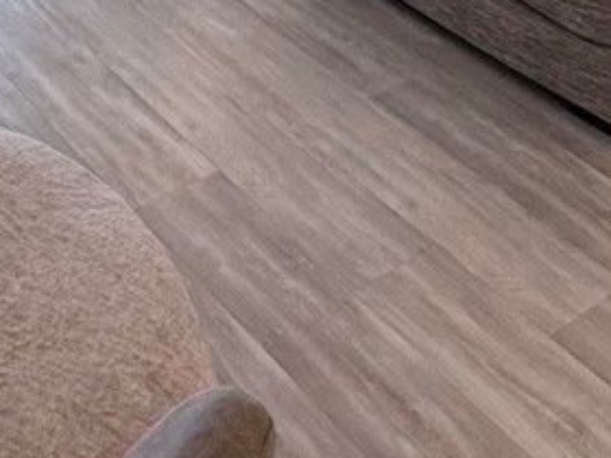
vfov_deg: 14.6
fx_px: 1412
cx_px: 386
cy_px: -513
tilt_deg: -9.4
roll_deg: -1.3
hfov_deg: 24.3
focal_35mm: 80
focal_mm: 2.22
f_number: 2.2
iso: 160
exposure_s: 1/120
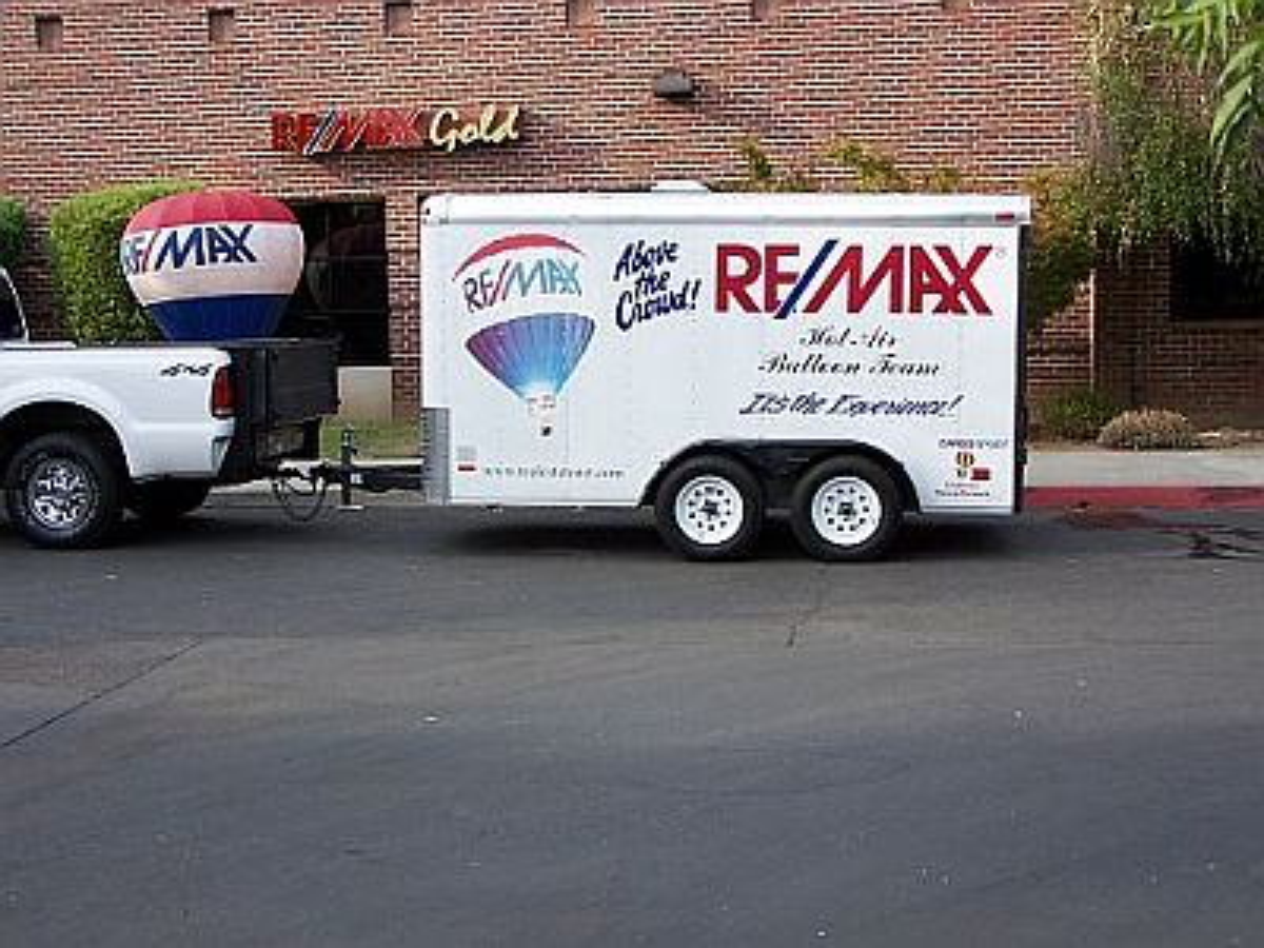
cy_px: 474
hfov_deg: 37.5
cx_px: 632
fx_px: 1862
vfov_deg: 28.6
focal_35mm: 51
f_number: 3.2
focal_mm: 8.5
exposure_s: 1/250
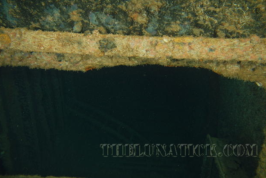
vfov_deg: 46.5
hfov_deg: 65.4
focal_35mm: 28
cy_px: 87
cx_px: 133
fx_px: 207
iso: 100
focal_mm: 18
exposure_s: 1/250
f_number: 5.6
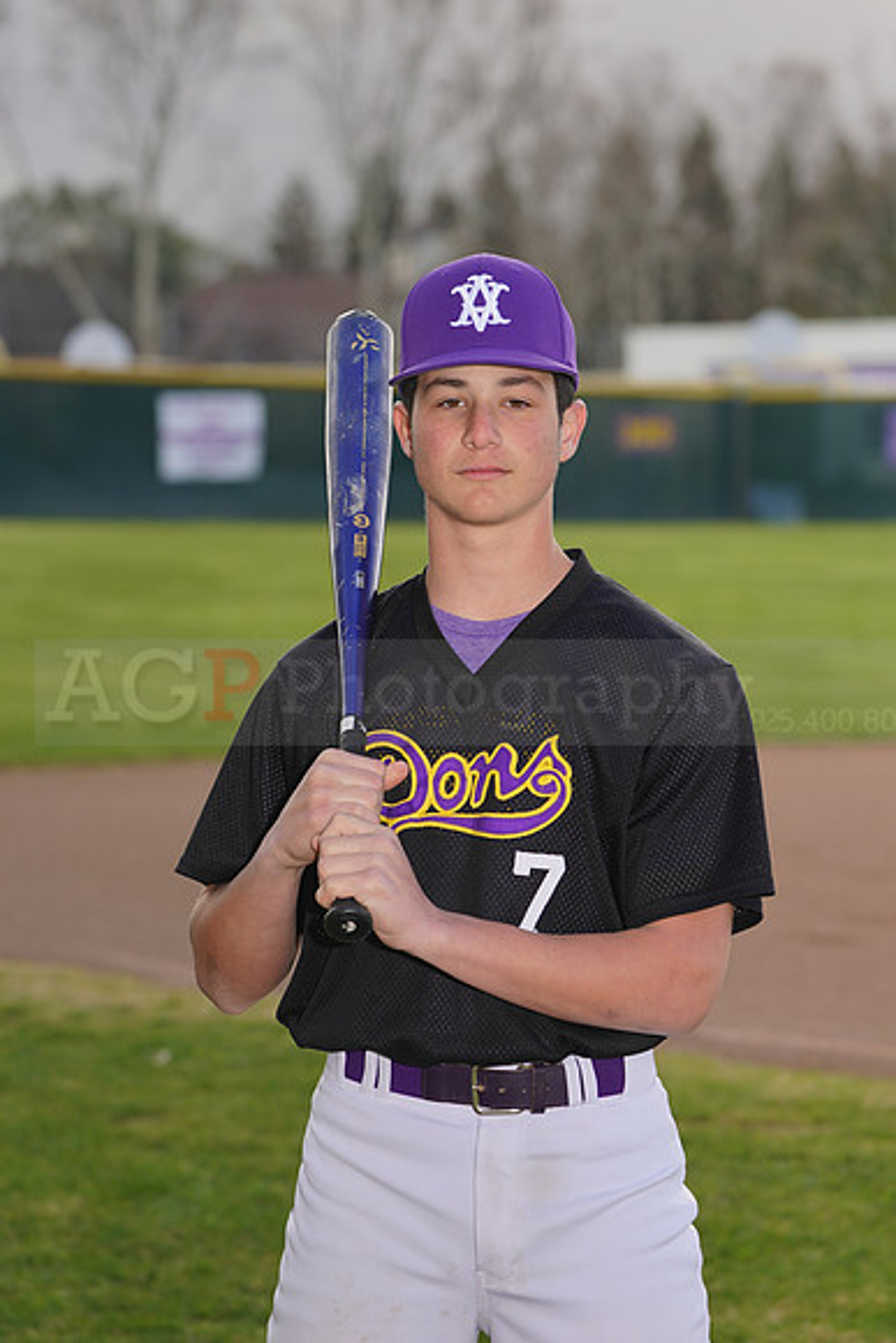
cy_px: 672
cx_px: 448
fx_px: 6380
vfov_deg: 12.0
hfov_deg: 8.0
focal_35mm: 171
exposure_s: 1/200
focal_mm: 171
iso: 100
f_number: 7.1
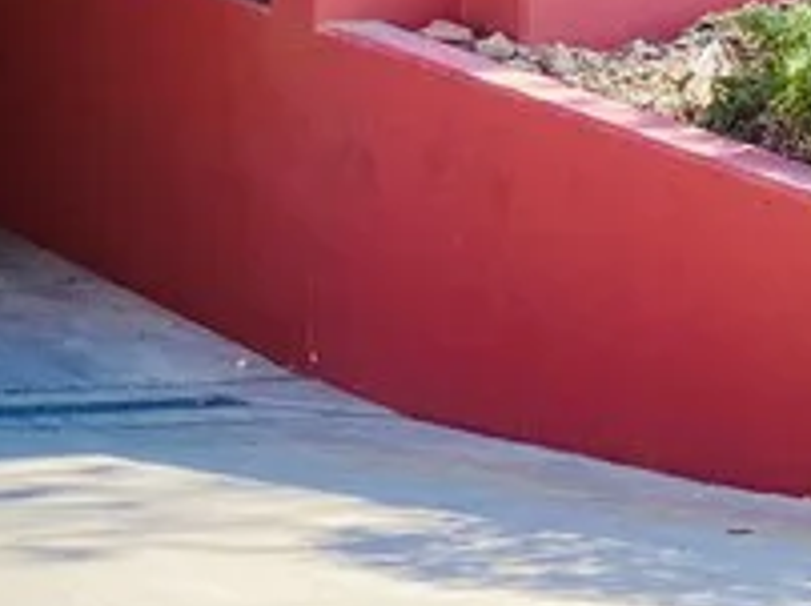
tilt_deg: -1.8
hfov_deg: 12.6
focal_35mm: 132
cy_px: -365
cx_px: -964
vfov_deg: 10.7
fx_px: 3089
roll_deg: +0.6
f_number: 1.8
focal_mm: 4.25
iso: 32
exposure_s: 1/367
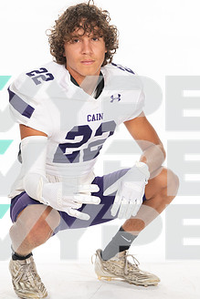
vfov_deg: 21.2
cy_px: 169
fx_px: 799
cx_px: 93
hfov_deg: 14.3
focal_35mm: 96
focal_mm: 70
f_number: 7.1
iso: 800
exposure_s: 1/320
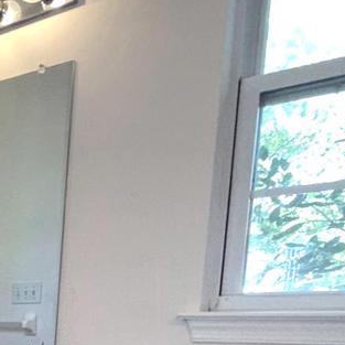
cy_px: 406
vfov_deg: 26.9
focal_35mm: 57
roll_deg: +1.9
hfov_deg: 21.1
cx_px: -265
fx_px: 643
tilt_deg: -9.0
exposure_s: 1/120
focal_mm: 2.22
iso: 160
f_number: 2.2
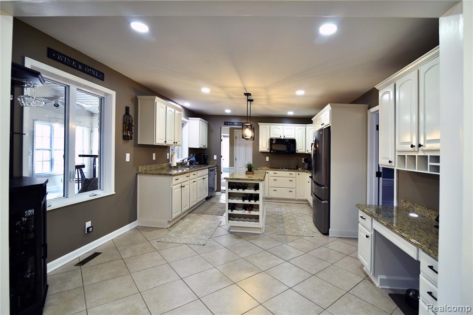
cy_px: 158
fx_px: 210
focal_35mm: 16
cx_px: 236
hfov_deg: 96.8
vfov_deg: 73.7
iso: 400
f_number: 5.6
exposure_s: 1/15
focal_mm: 16
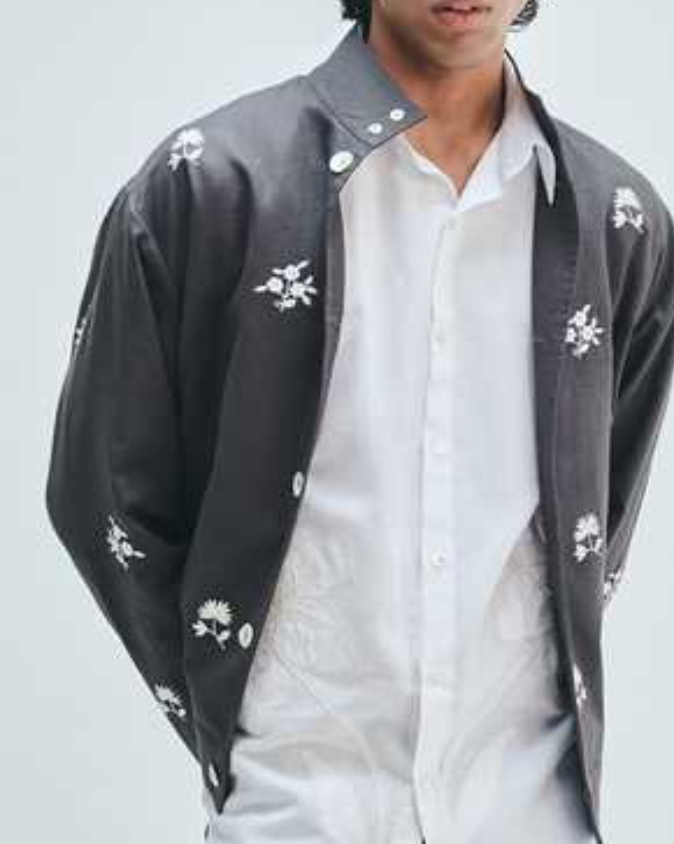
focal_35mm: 95
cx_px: 388
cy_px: 301
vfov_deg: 20.1
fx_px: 2371
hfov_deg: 16.2
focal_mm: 70
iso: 400
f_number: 8
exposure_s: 1/125
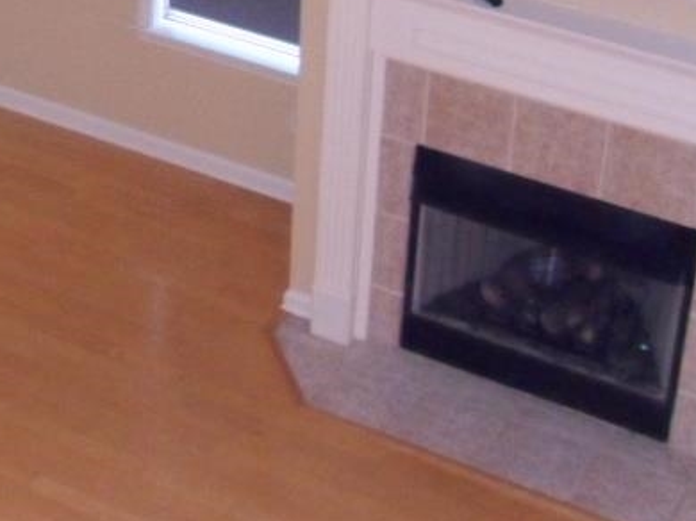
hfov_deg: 21.1
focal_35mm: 92
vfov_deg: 15.7
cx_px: 171
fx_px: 1849
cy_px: 0
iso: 640
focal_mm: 6.3
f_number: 3.5
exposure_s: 1/45
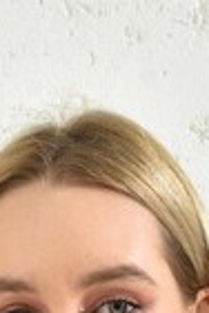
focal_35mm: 191
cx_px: 142
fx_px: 1663
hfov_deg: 7.2
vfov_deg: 9.6
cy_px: 744
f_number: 7.1
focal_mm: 36
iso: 100
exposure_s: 1/160
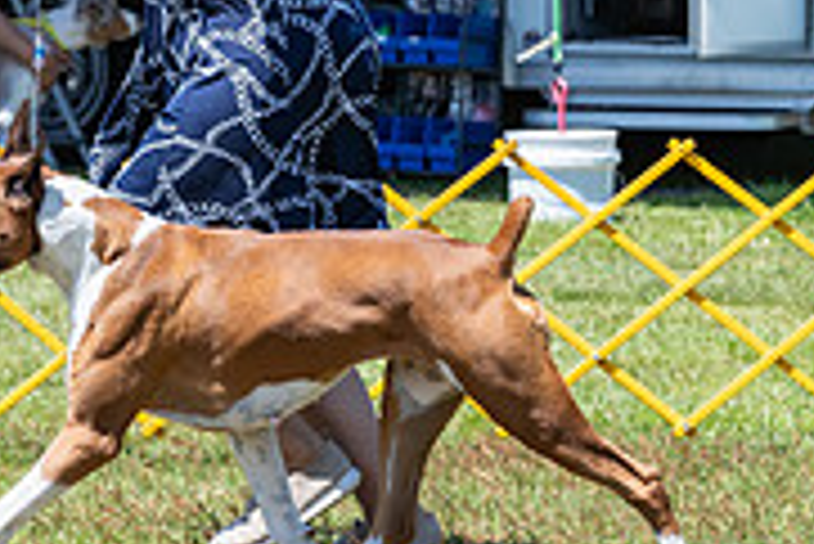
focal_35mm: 387
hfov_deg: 5.3
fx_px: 8757
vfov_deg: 3.6
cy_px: -2
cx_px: 99
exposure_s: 1/1600
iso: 640
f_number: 7.1
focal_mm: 121
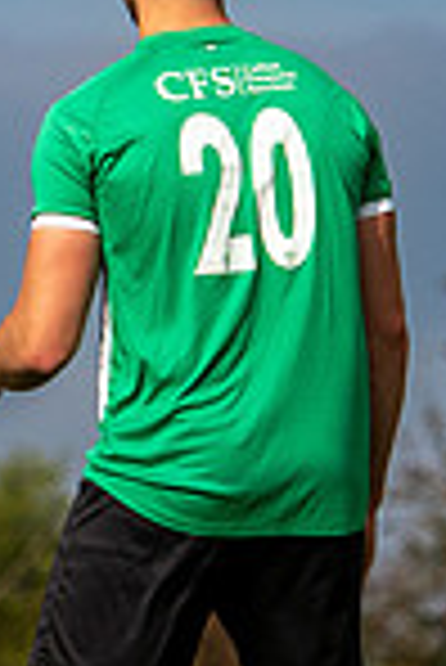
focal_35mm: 804
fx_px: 14905
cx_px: -595
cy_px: 259
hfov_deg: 1.7
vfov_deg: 2.6
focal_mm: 120
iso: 200
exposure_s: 1/6400
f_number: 2.8
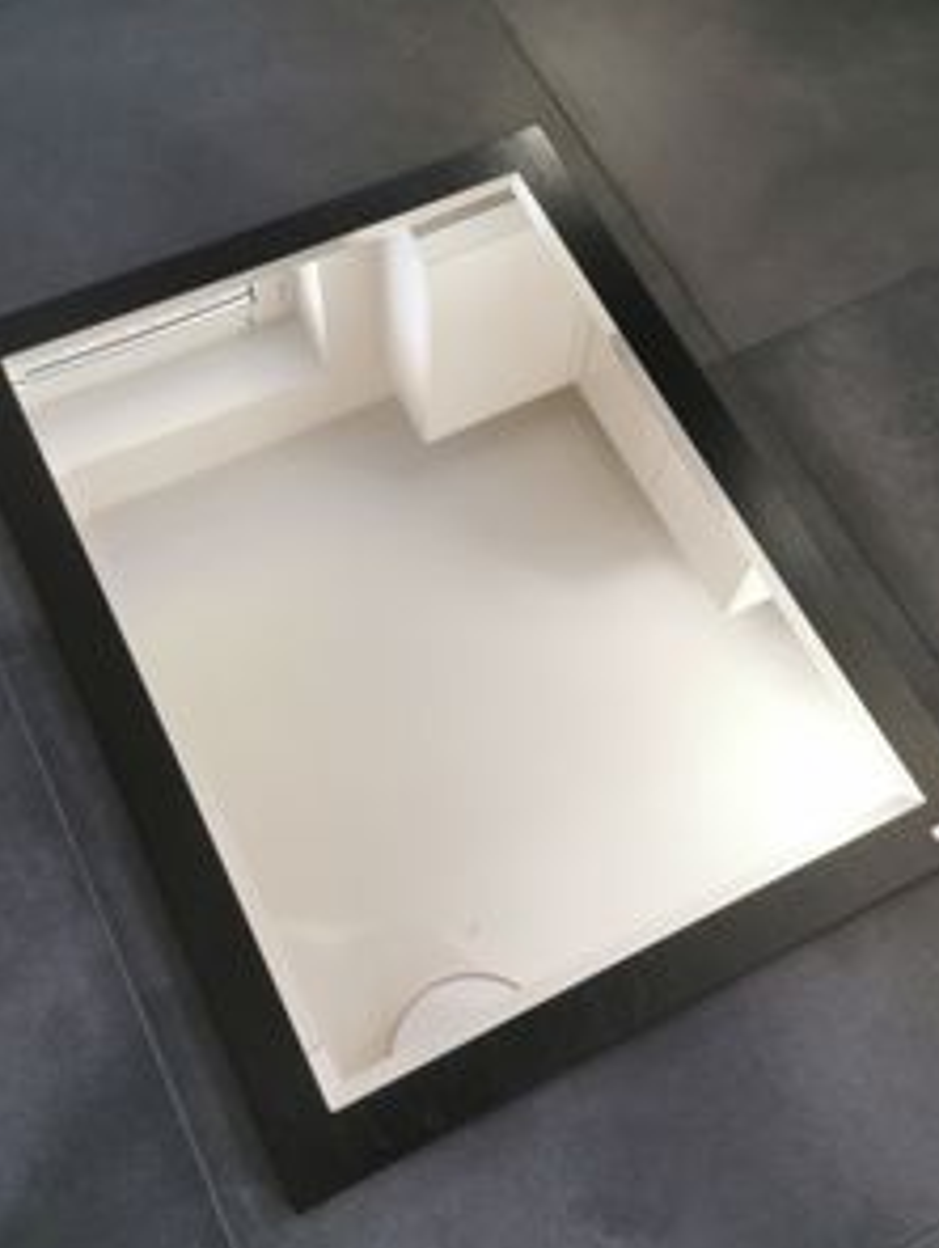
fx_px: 1155
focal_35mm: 32
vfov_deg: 56.6
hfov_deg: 44.2
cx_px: 480
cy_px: 702
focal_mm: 5.58
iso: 100
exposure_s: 1/50
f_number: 1.8
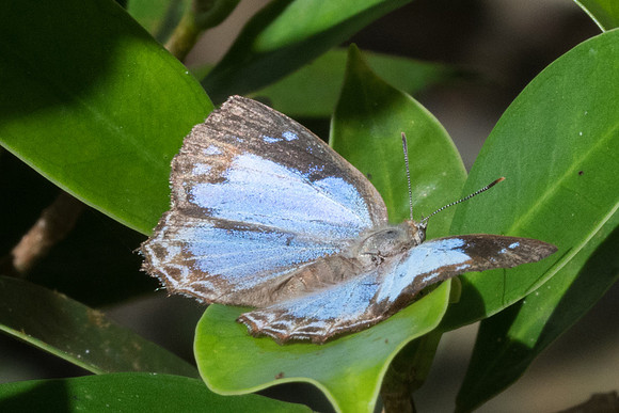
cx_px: 324
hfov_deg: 3.0
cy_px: 251
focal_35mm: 681
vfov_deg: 2.0
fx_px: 11714
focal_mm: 150
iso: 800
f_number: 25
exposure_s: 1/250
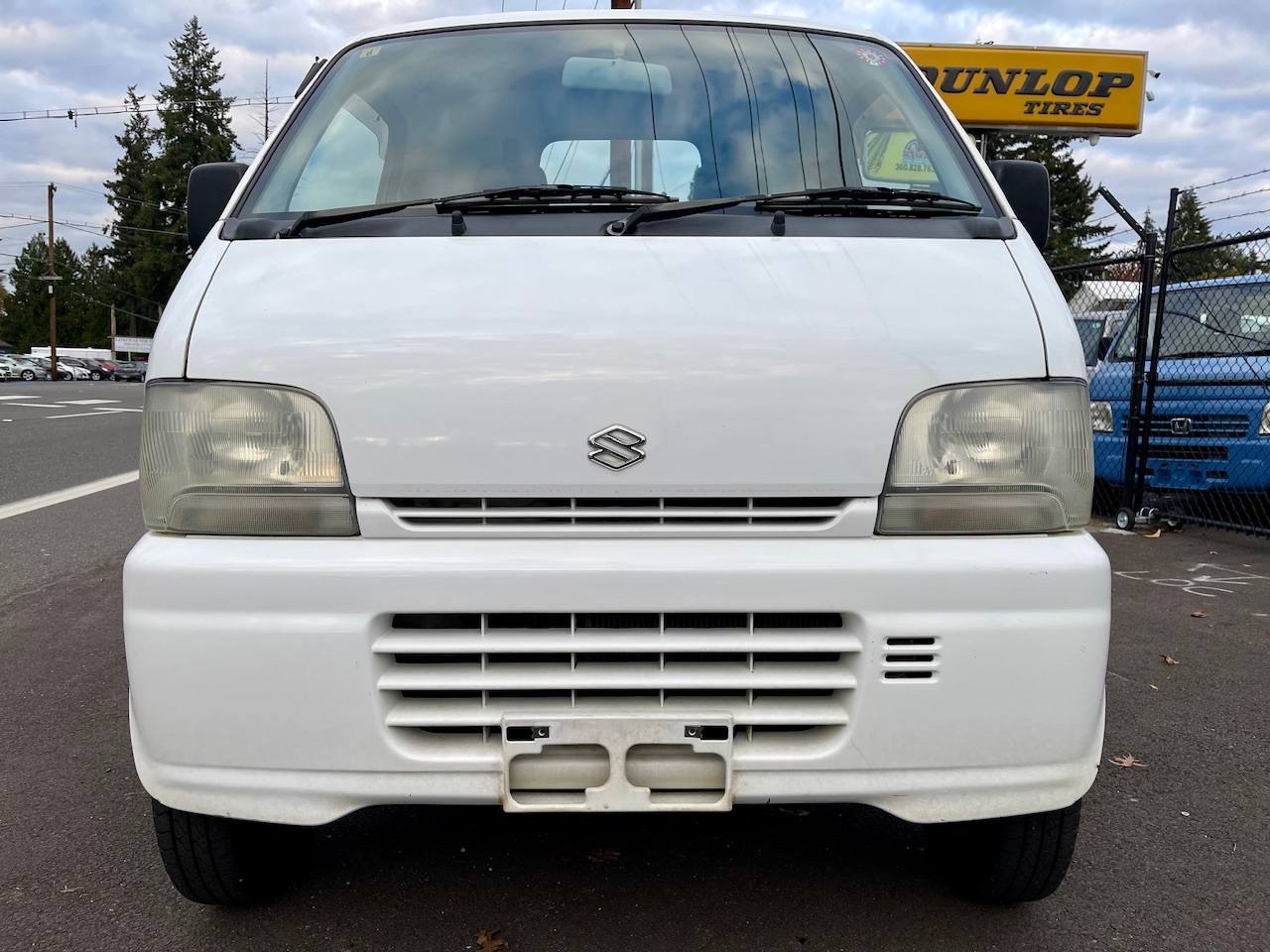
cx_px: 635
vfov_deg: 54.9
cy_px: 476
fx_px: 917
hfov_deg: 69.4
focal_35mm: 25
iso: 32
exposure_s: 1/438
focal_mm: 5.1
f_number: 1.6
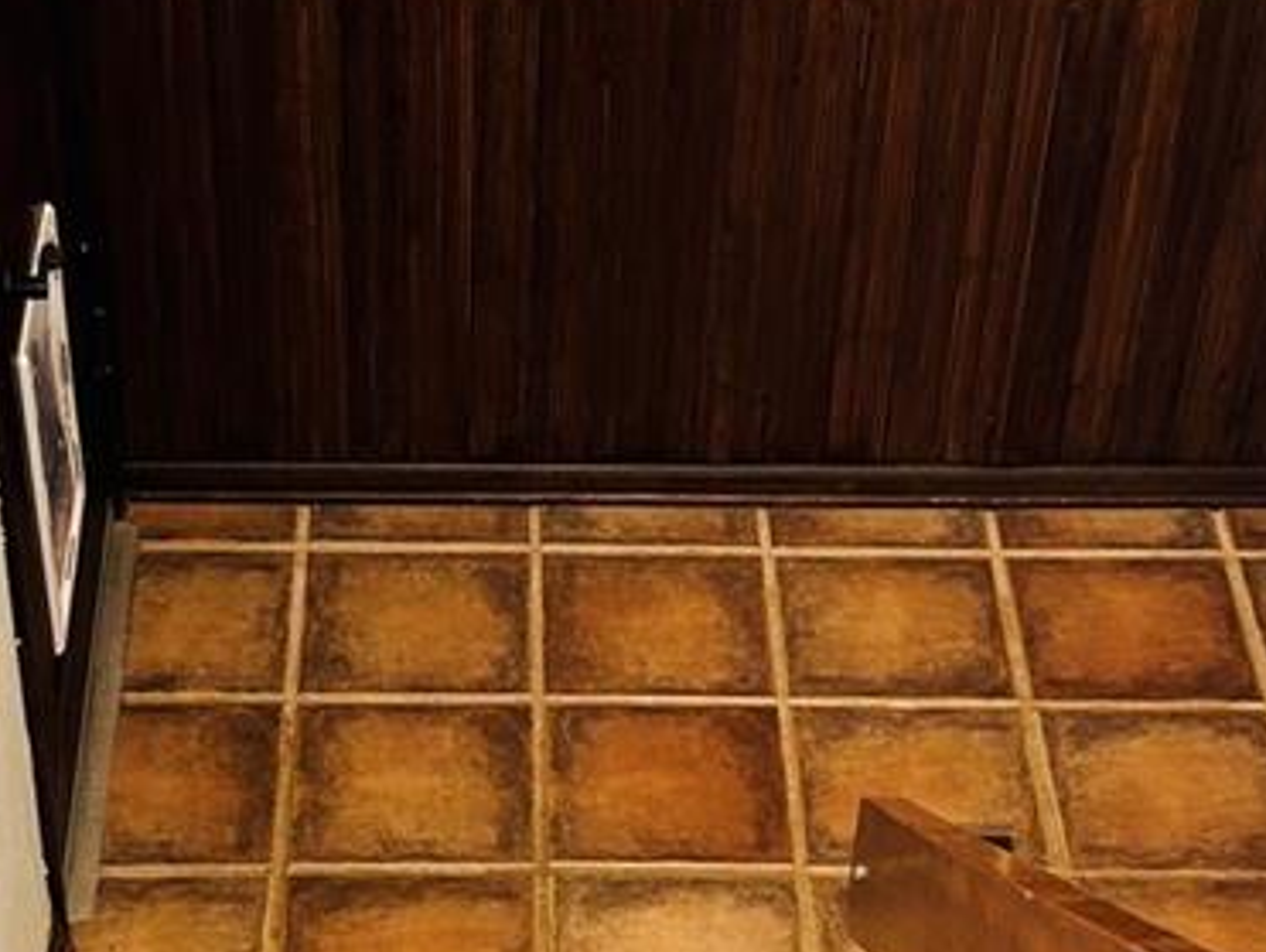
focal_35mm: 84
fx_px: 3075
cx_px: 604
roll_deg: -3.3
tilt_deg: -41.3
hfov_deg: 23.3
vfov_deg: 17.5
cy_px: 744
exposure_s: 1/60
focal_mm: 5.7
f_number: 1.5
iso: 100
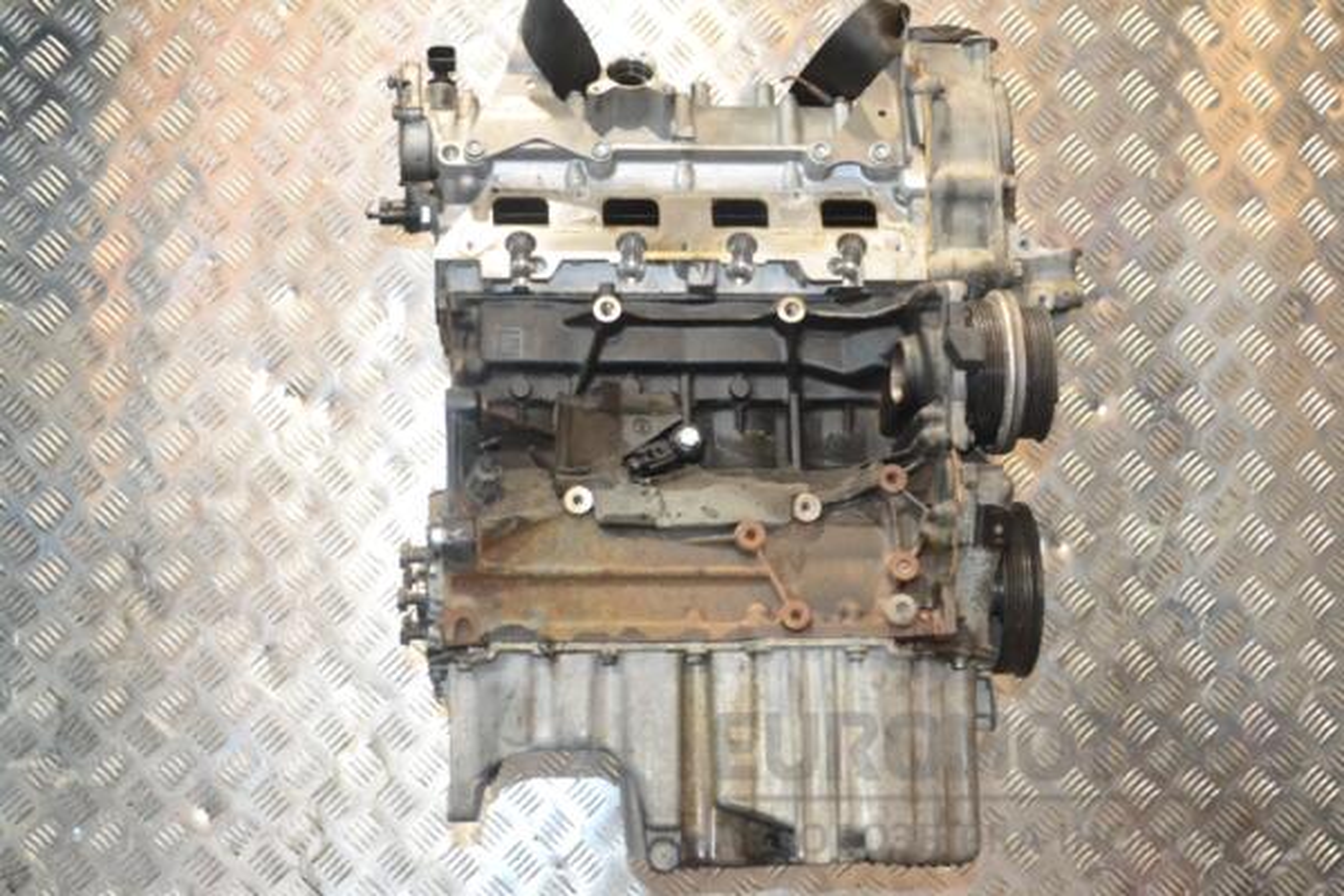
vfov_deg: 25.8
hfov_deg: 37.9
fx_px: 1960
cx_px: 672
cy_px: 448
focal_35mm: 52
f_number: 6.3
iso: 2800
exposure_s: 1/60
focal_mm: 35
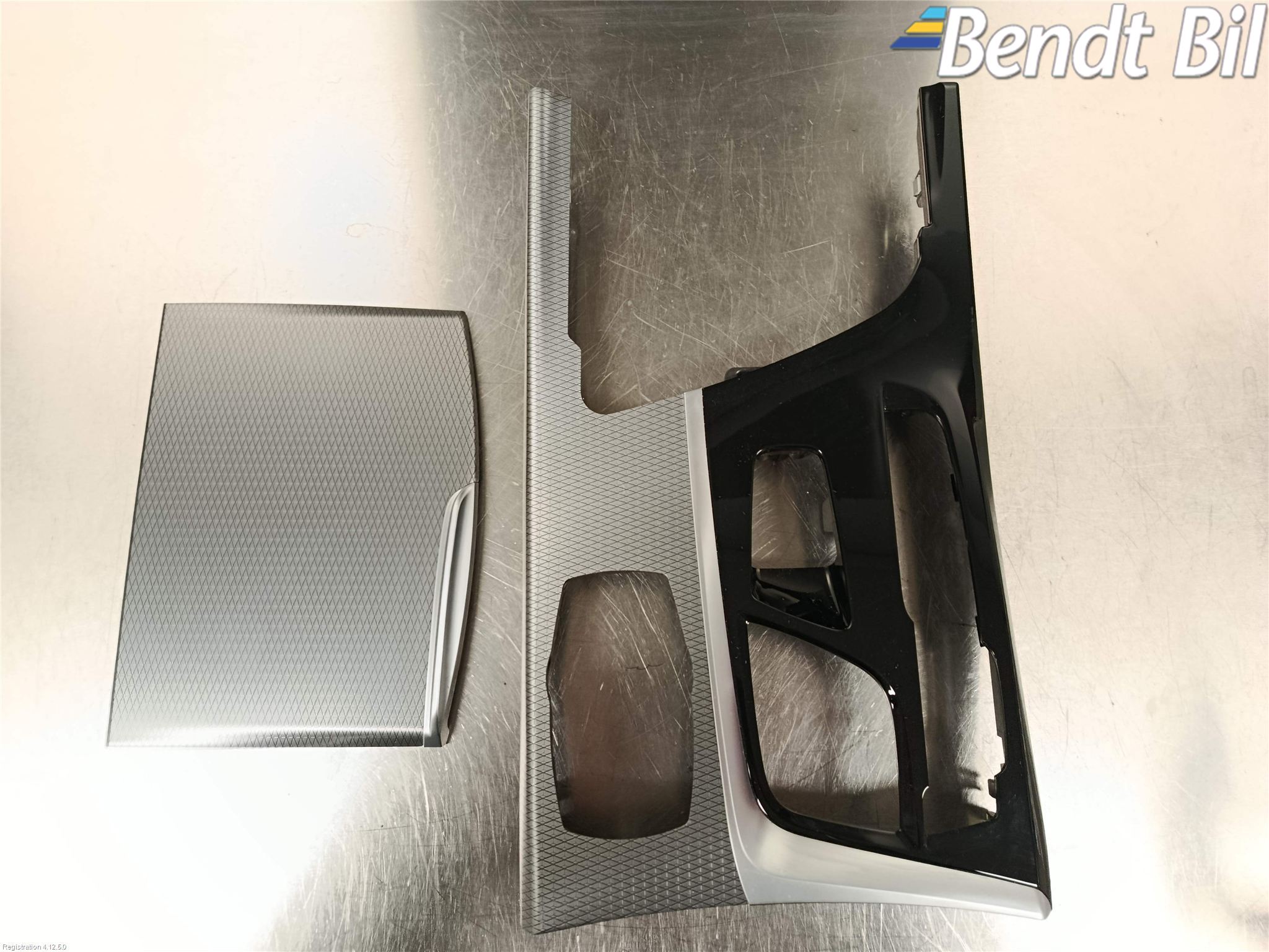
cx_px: 634
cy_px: 476
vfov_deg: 56.8
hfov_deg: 71.6
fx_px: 880
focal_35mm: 24
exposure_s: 1/33.3
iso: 1279
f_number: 1.7
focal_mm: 5.24
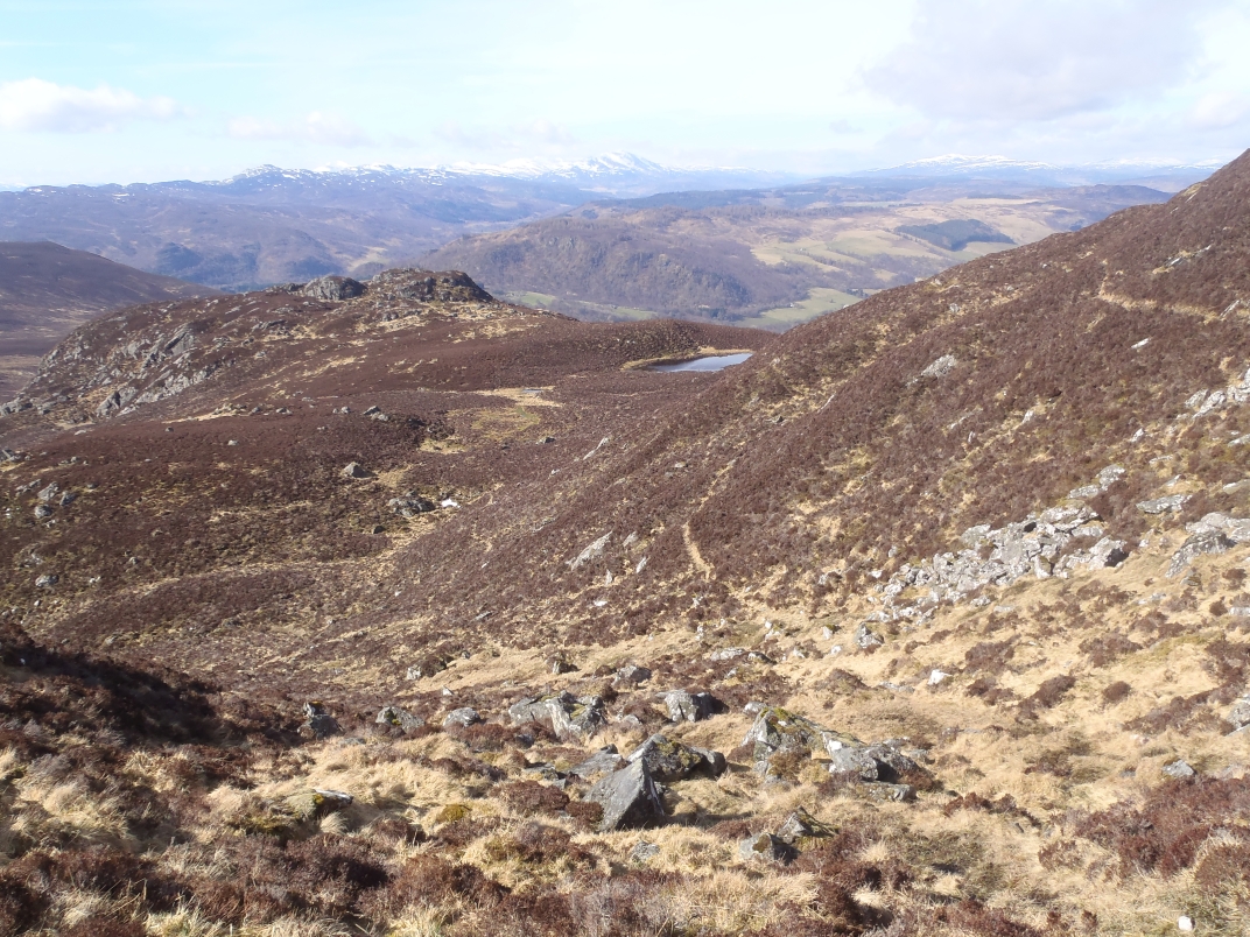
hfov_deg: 63.4
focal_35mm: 28
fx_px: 1011
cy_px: 468
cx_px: 625
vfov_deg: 49.7
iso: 80
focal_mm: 5
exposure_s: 1/320
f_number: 4.5
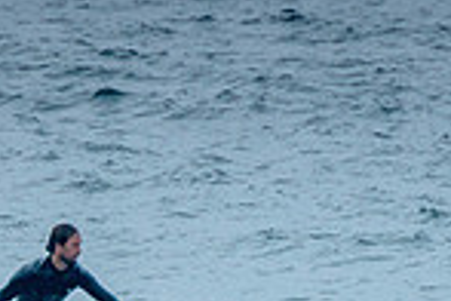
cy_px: 528
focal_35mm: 1932
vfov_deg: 0.7
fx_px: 24202
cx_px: 66
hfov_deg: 1.1
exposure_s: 1/1600
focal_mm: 400
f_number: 8
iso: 500
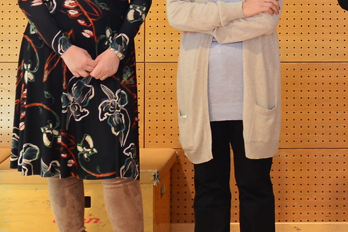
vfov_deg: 7.5
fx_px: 1702
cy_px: -229
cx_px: 476
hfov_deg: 11.3
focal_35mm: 176
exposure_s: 1/160
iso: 800
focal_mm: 35
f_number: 1.8
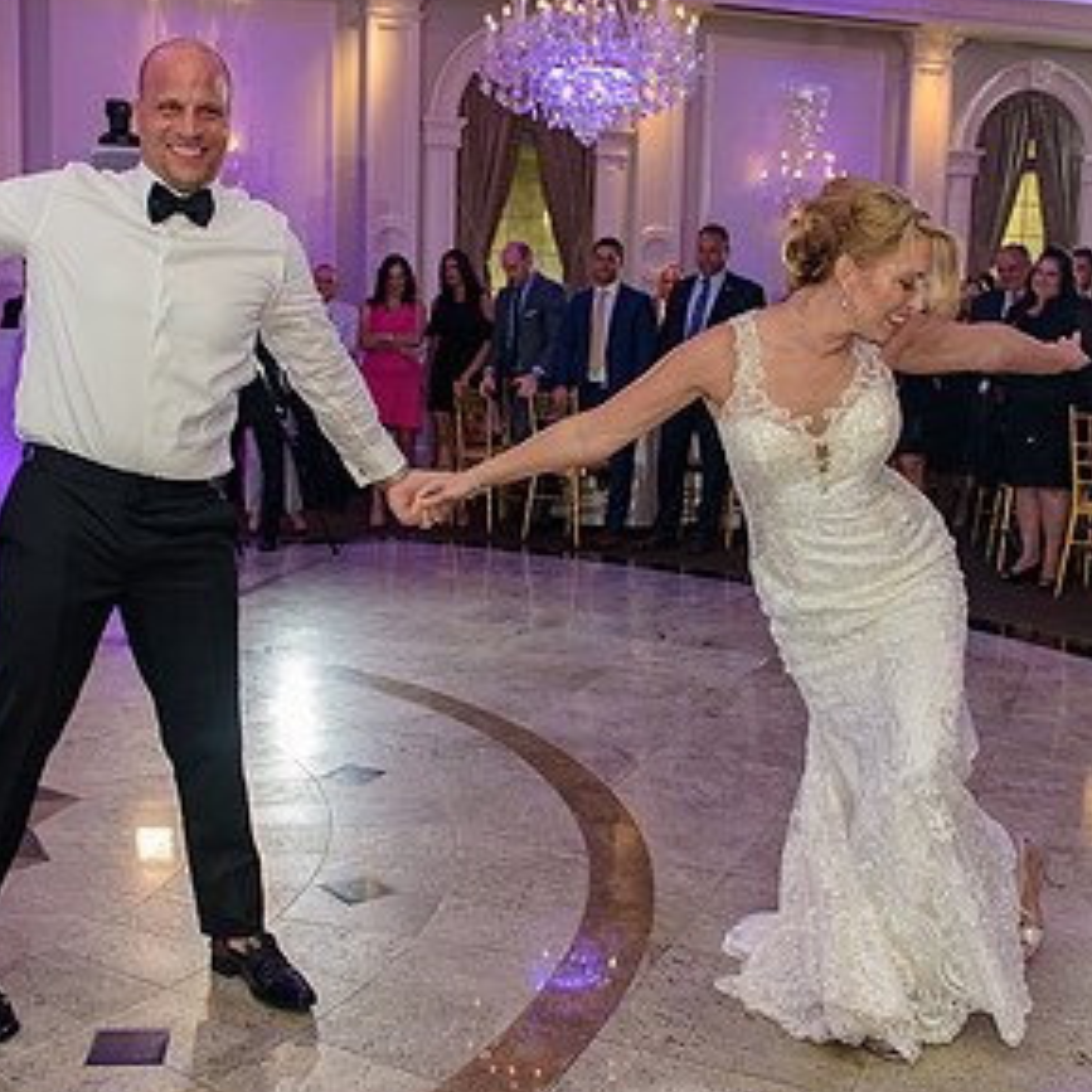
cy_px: 489
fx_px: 1463
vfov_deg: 40.9
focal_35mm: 41
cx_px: 453
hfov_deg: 40.8
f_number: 3.2
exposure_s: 1/125
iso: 1600
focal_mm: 24
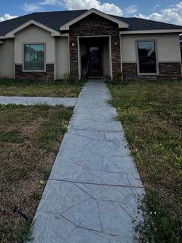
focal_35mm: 29
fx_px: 203
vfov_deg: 55.3
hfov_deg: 47.1
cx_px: 55
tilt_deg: +8.0
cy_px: 34
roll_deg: +1.6
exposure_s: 1/2415
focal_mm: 2.22
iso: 50
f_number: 2.2
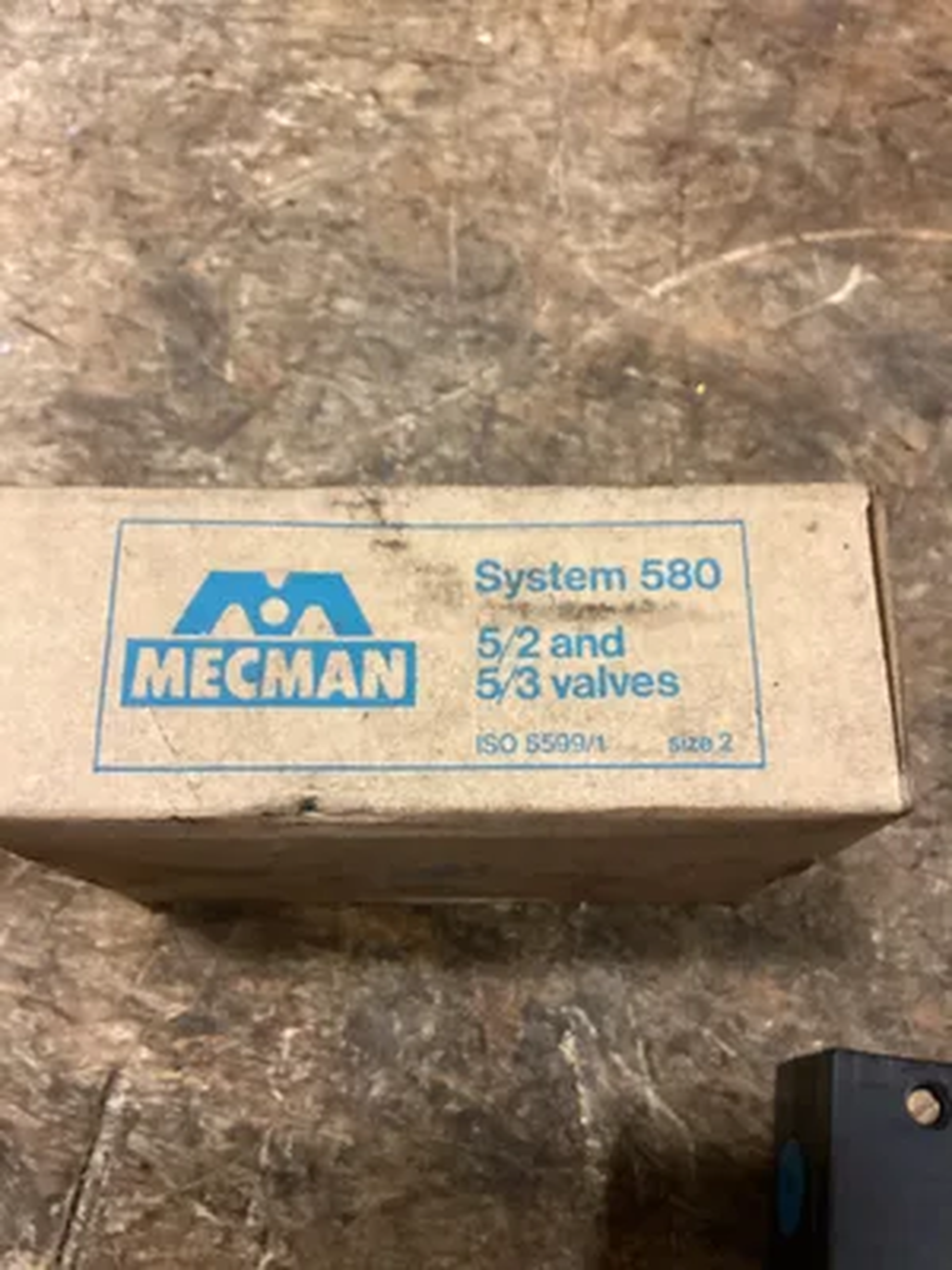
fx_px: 1137
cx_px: 476
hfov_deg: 45.4
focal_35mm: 31
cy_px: 635
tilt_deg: -69.9
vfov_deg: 58.4
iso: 400
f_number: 2.4
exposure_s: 1/30
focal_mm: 3.3
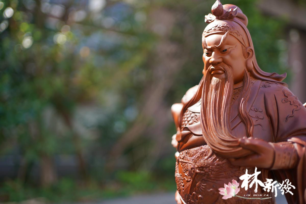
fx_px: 297
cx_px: 153
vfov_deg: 37.9
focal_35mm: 35
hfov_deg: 54.4
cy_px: 102
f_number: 1.8
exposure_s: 1/500
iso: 100
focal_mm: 35
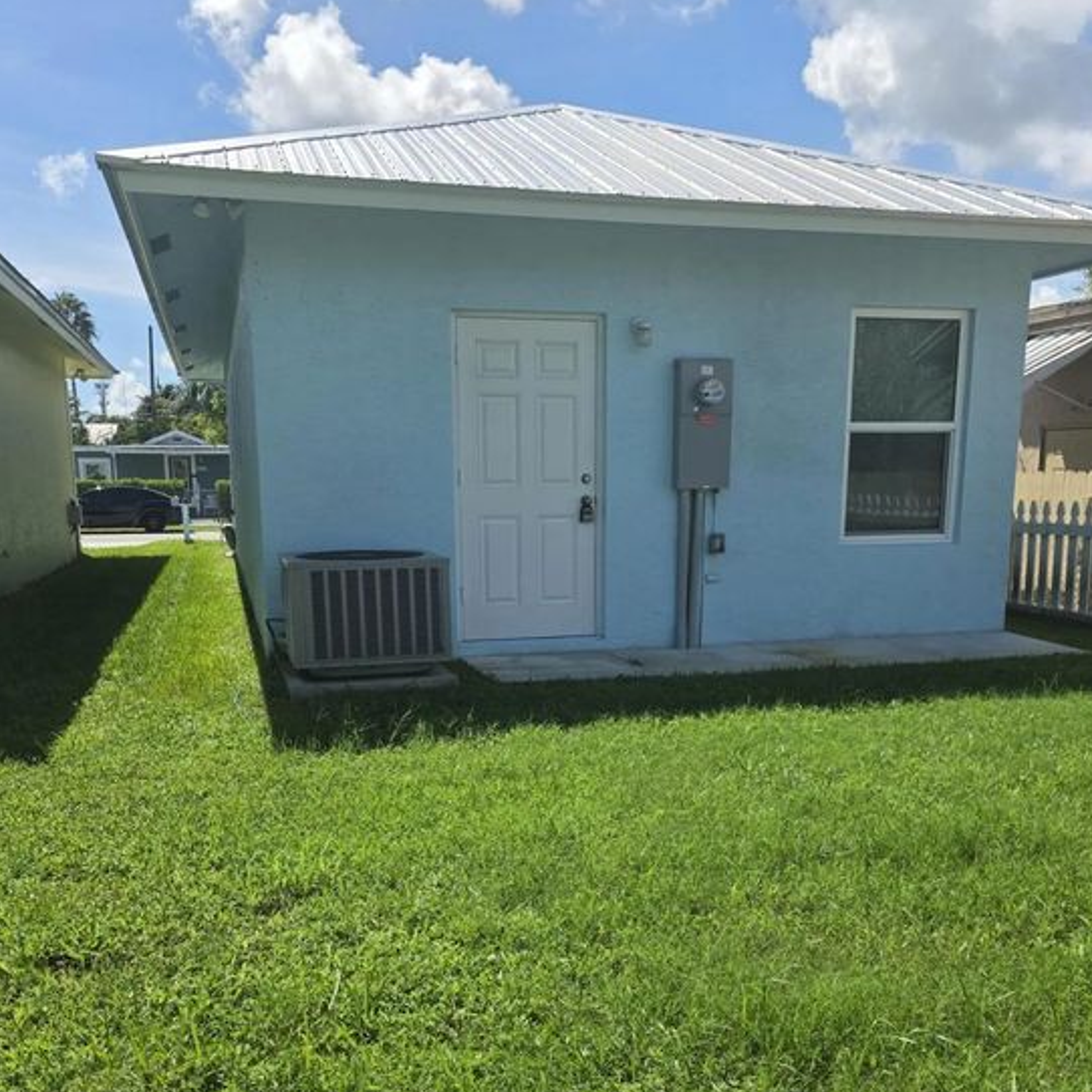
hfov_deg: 51.1
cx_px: 532
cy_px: 692
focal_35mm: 32
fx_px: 1142
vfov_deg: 50.5
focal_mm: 6.3
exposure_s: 1/7944
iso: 80
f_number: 1.7
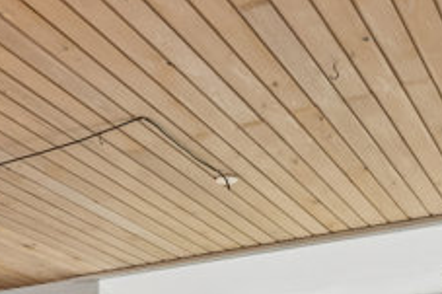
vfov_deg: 15.5
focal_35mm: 77
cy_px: 517
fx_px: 940
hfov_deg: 25.9
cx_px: 82
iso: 200
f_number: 8
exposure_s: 1/4
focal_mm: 14.5
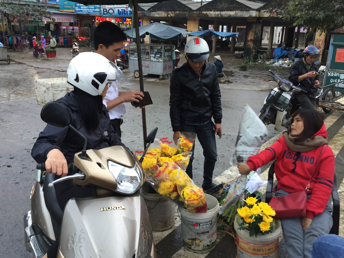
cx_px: 176
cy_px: 126
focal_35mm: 31
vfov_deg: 45.4
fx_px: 308
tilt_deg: -18.6
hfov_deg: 58.3
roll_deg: -2.2
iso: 125
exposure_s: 1/33
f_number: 2.2
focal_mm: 4.15
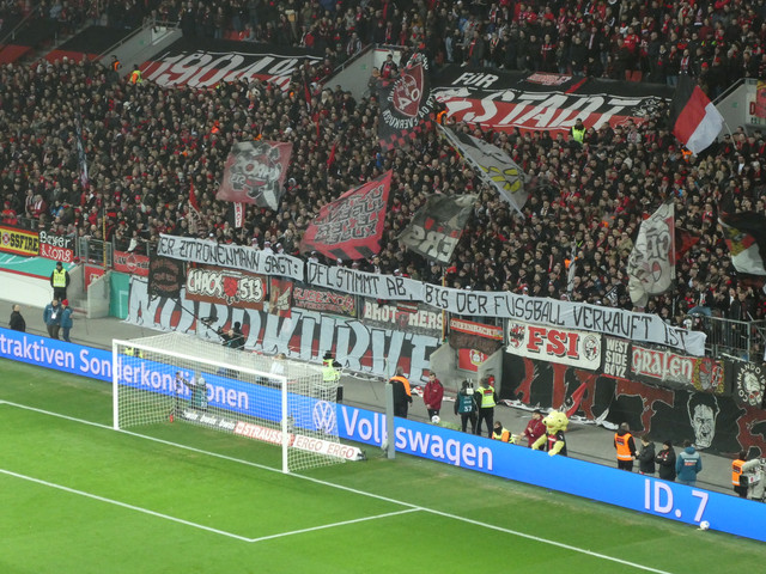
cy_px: 287
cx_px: 383
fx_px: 3164
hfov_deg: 13.8
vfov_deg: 10.4
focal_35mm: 143
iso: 640
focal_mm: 25.6
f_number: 5.4
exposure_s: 1/80
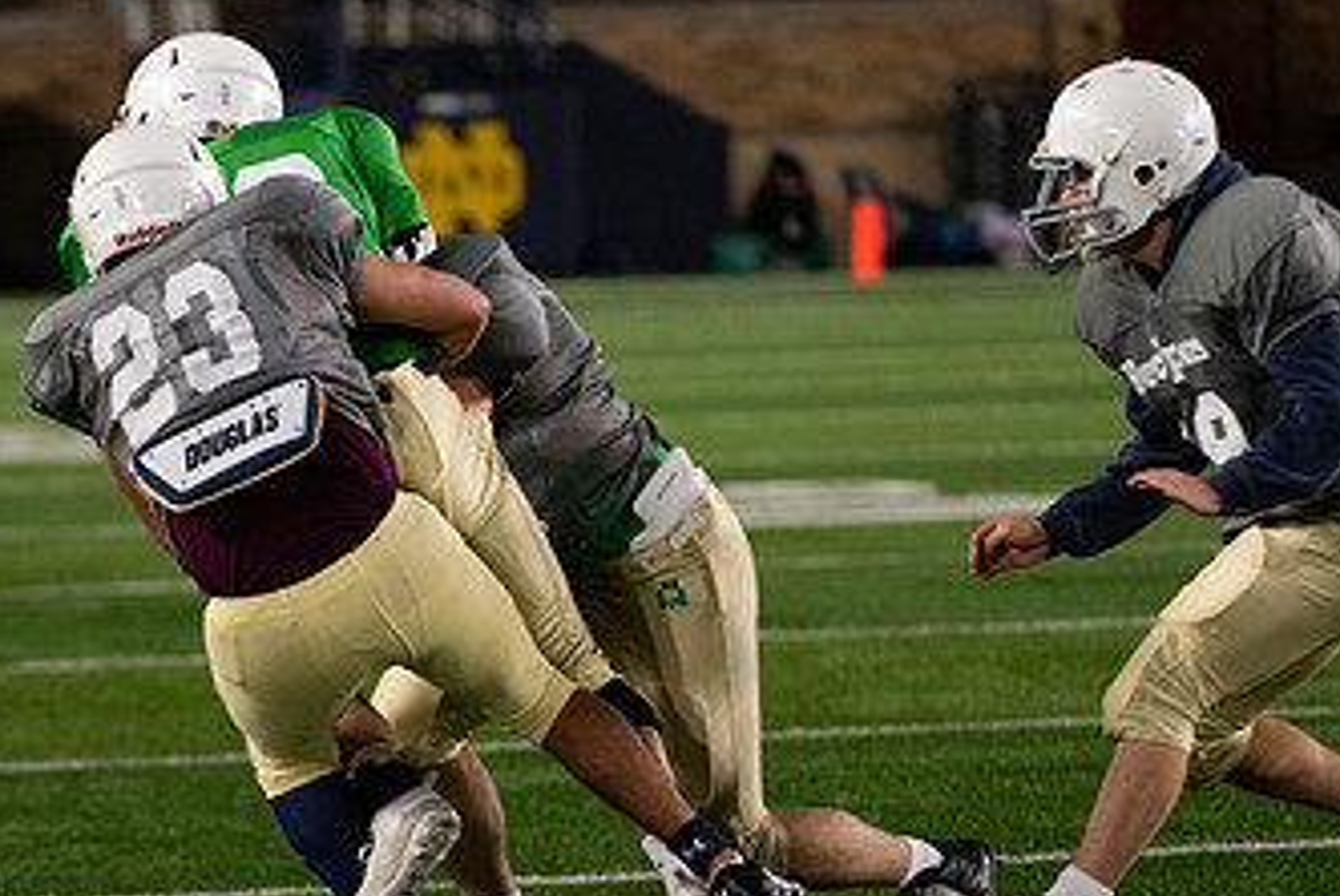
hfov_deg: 5.9
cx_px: 375
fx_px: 13002
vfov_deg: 3.9
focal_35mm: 349
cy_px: 406
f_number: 4
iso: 4000
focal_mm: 200
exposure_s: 1/500
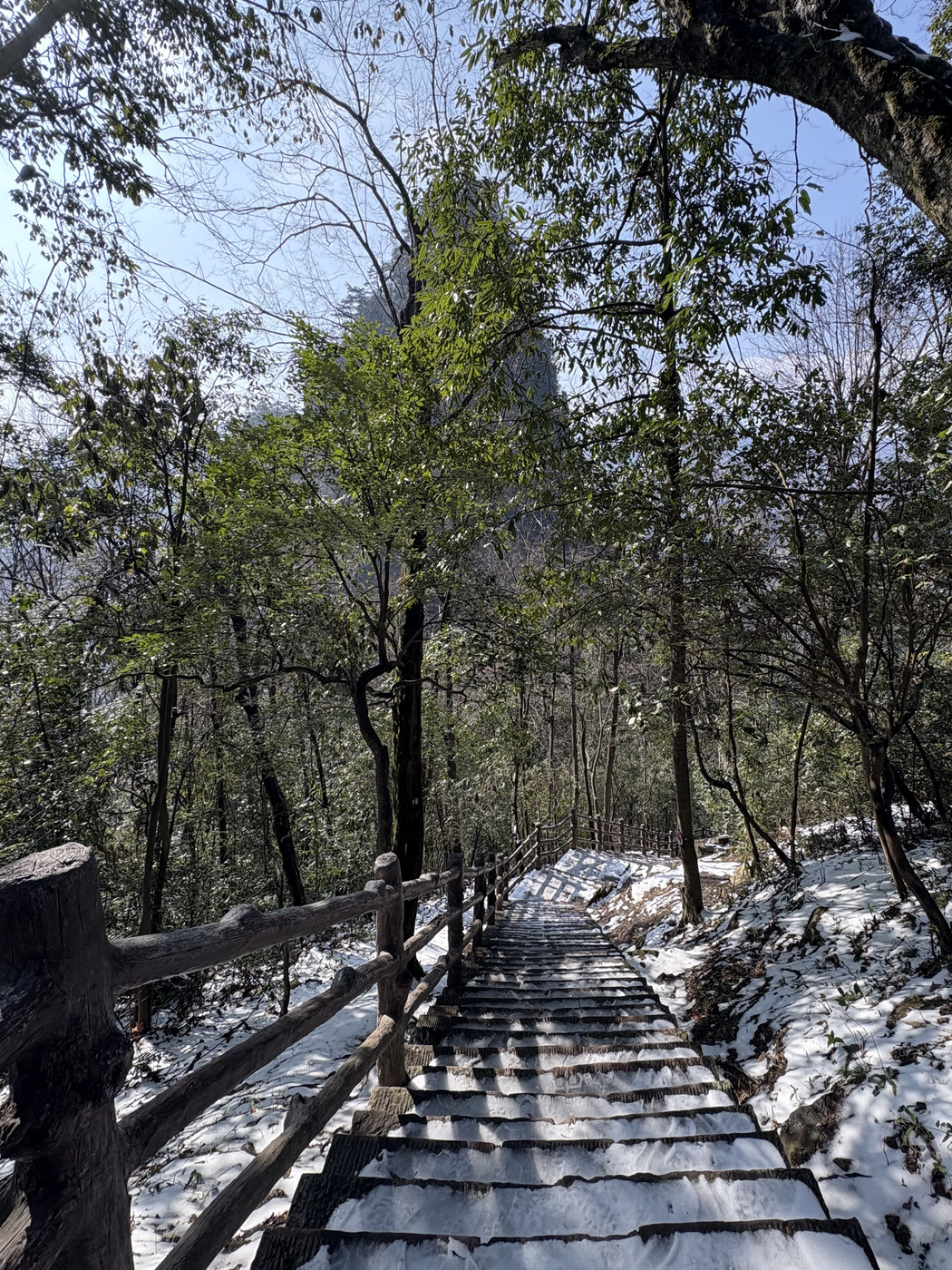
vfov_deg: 94.3
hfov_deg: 77.9
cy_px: 579
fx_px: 587
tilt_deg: -6.8
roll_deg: -0.8
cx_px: 527
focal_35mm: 16
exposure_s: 1/479
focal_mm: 2.22
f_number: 2.2
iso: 64
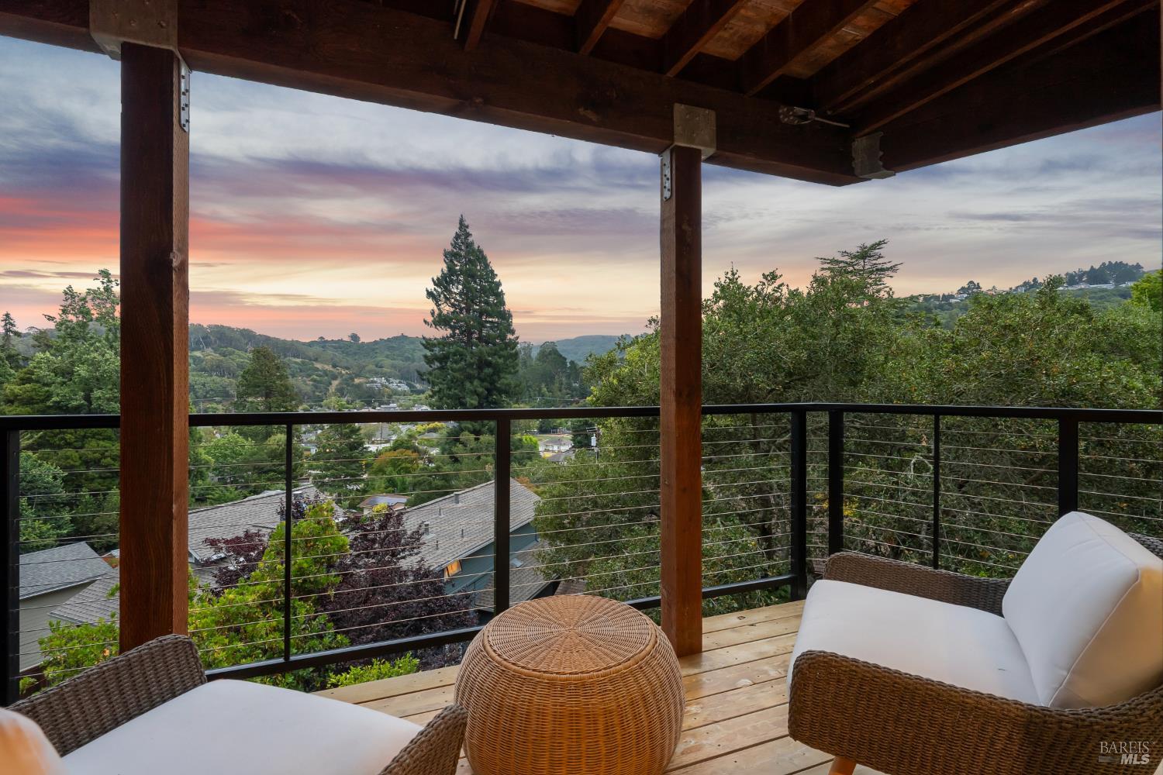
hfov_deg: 96.7
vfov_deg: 73.7
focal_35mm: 16
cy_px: 388
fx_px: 517
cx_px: 582
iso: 640
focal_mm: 16
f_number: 8
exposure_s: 1/8
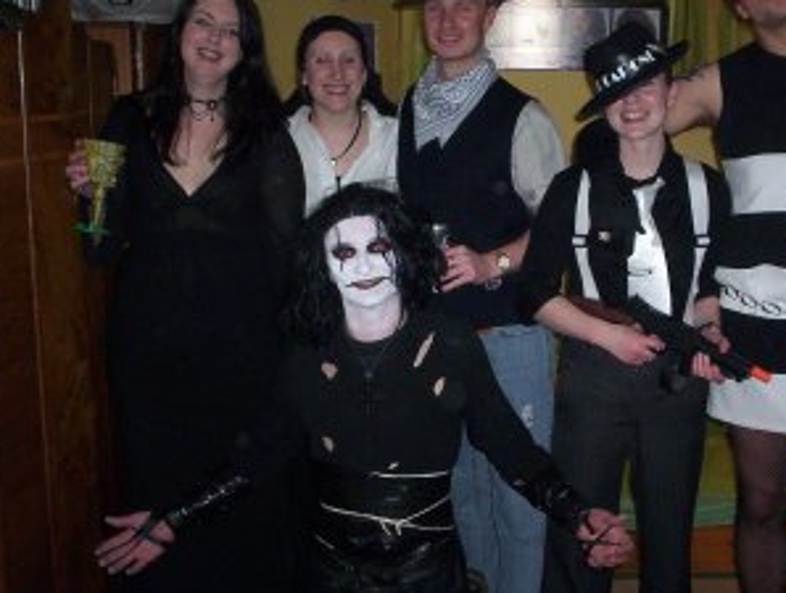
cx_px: 520
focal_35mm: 52
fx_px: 1184
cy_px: 277
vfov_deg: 28.1
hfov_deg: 36.4
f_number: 4.5
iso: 140
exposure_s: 1/60
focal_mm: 4.99
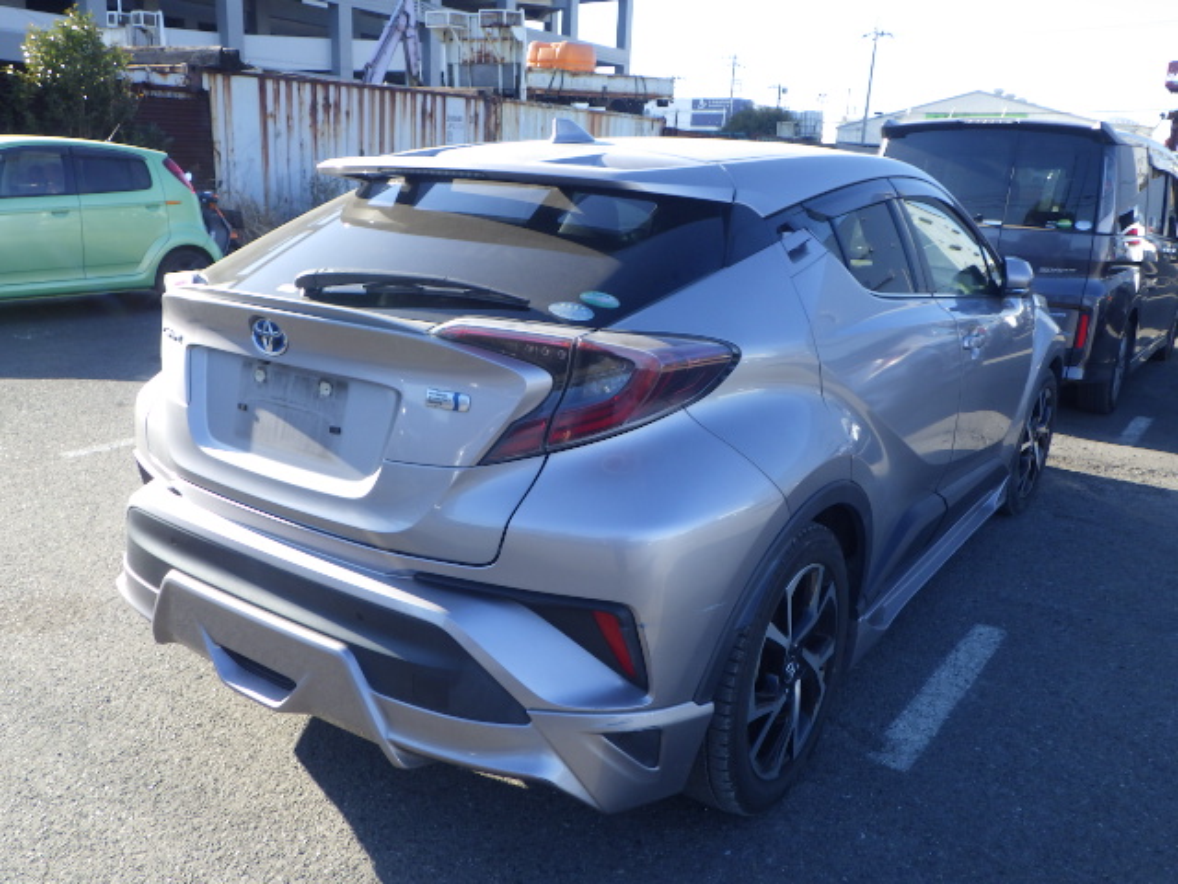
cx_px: 589
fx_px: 953
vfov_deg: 49.7
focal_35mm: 28
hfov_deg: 63.4
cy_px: 442
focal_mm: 5
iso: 125
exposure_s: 1/200
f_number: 4.2
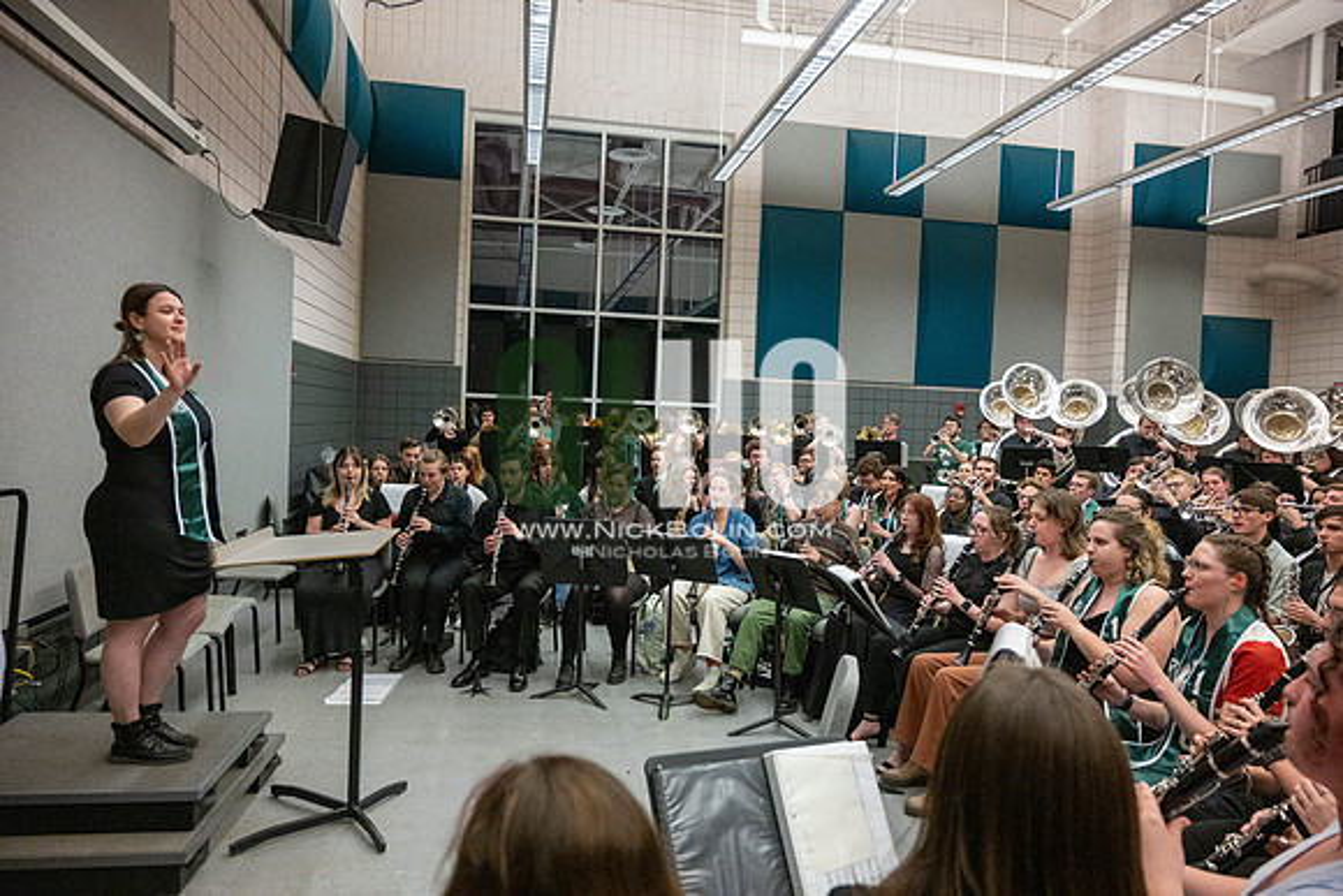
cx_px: 672
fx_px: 896
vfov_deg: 53.2
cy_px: 448
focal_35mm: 24
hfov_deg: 73.7
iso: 10000
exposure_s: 1/500
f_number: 4
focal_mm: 24
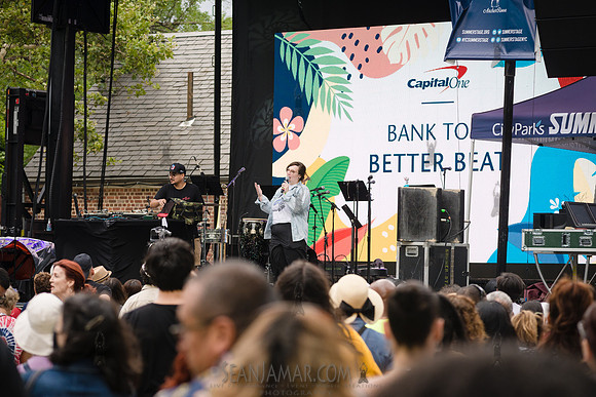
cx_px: 298
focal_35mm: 135
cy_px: 198
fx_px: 2235
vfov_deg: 10.2
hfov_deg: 15.2
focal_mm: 135
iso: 500
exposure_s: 1/640
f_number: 5.6
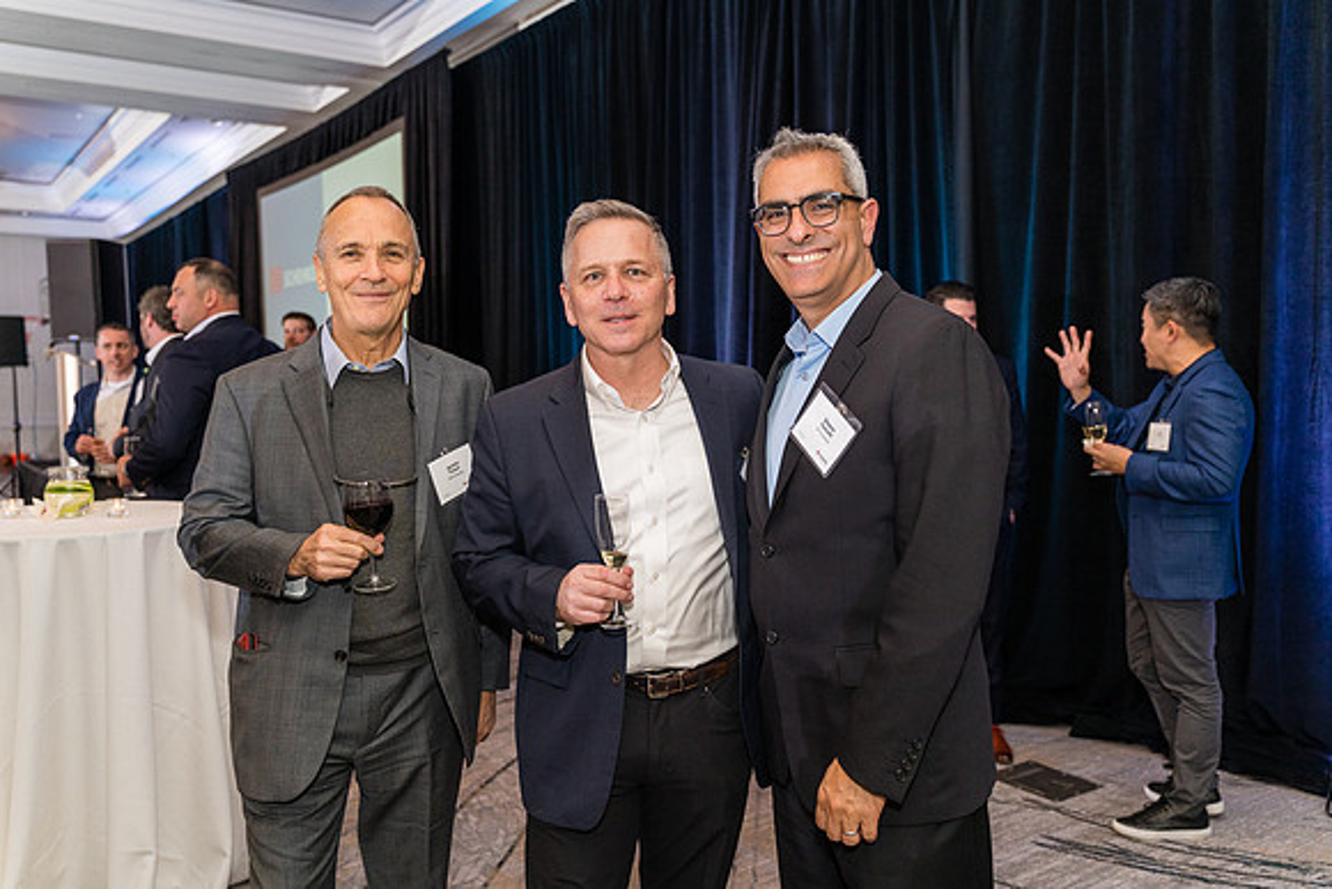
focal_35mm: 31
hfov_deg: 60.3
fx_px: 1147
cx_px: 666
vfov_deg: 42.3
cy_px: 444
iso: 1600
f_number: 3.5
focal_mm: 31
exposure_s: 1/200
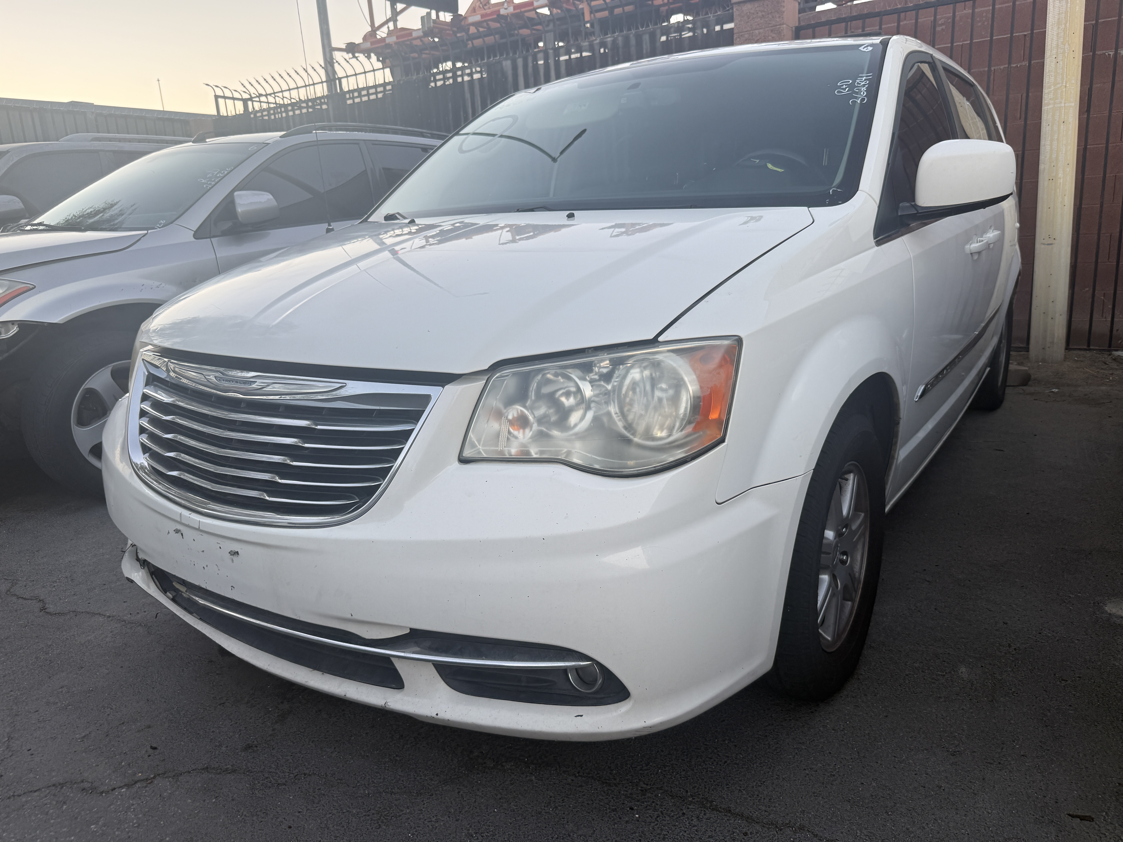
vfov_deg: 56.8
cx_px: 562
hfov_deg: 71.6
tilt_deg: -12.9
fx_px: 779
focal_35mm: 24
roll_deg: +3.2
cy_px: 421
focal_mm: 6.76
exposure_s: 1/121
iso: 80
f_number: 1.78
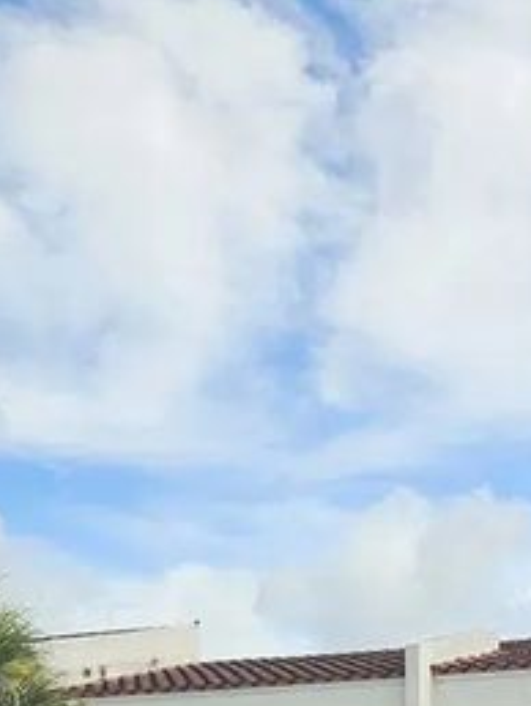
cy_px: 1077
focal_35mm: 76
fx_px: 1552
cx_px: 690
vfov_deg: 21.3
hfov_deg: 18.1
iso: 32
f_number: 1.8
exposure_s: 1/1501
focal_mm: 5.4
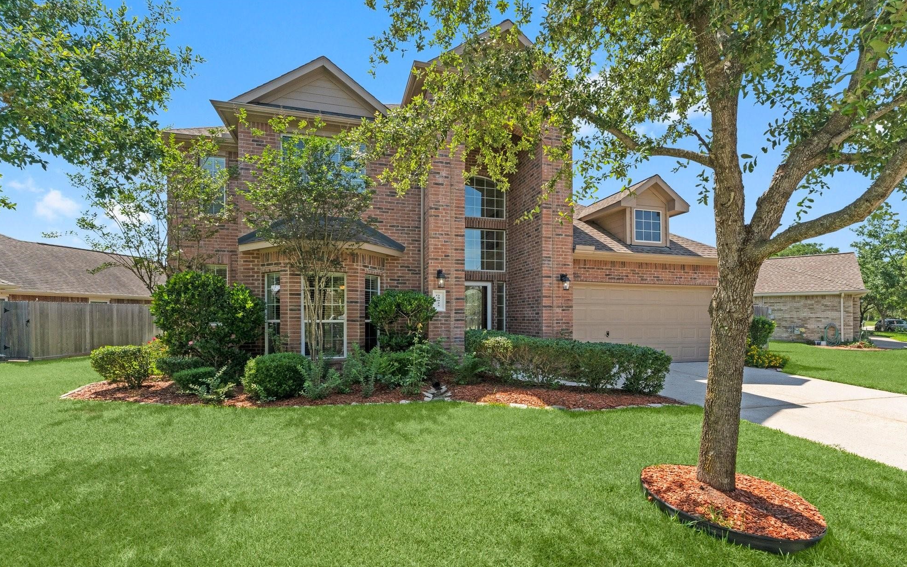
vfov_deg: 69.7
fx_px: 406
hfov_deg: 96.3
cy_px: 311
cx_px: 465
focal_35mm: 16
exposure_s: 1/60
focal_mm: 15.4
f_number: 11
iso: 640
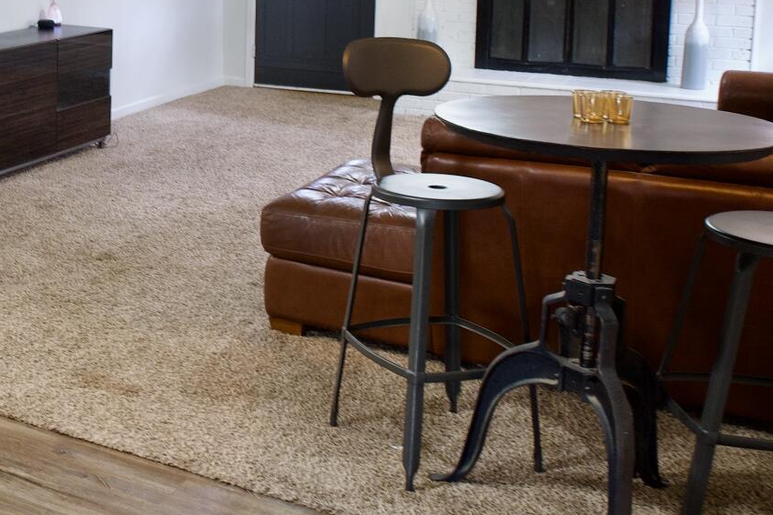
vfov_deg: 24.8
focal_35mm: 53
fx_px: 1138
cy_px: 59
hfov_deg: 33.2
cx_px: -60
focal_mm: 10
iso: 250
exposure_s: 1/13
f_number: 2.8
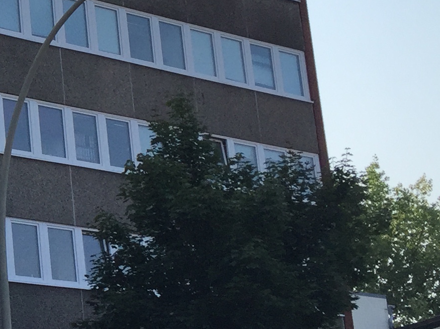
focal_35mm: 107
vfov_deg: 13.8
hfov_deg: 16.0
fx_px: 1360
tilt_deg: +16.2
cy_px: 98
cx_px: -314
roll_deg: -0.7
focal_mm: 4.15
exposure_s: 1/1647
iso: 32
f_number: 2.2
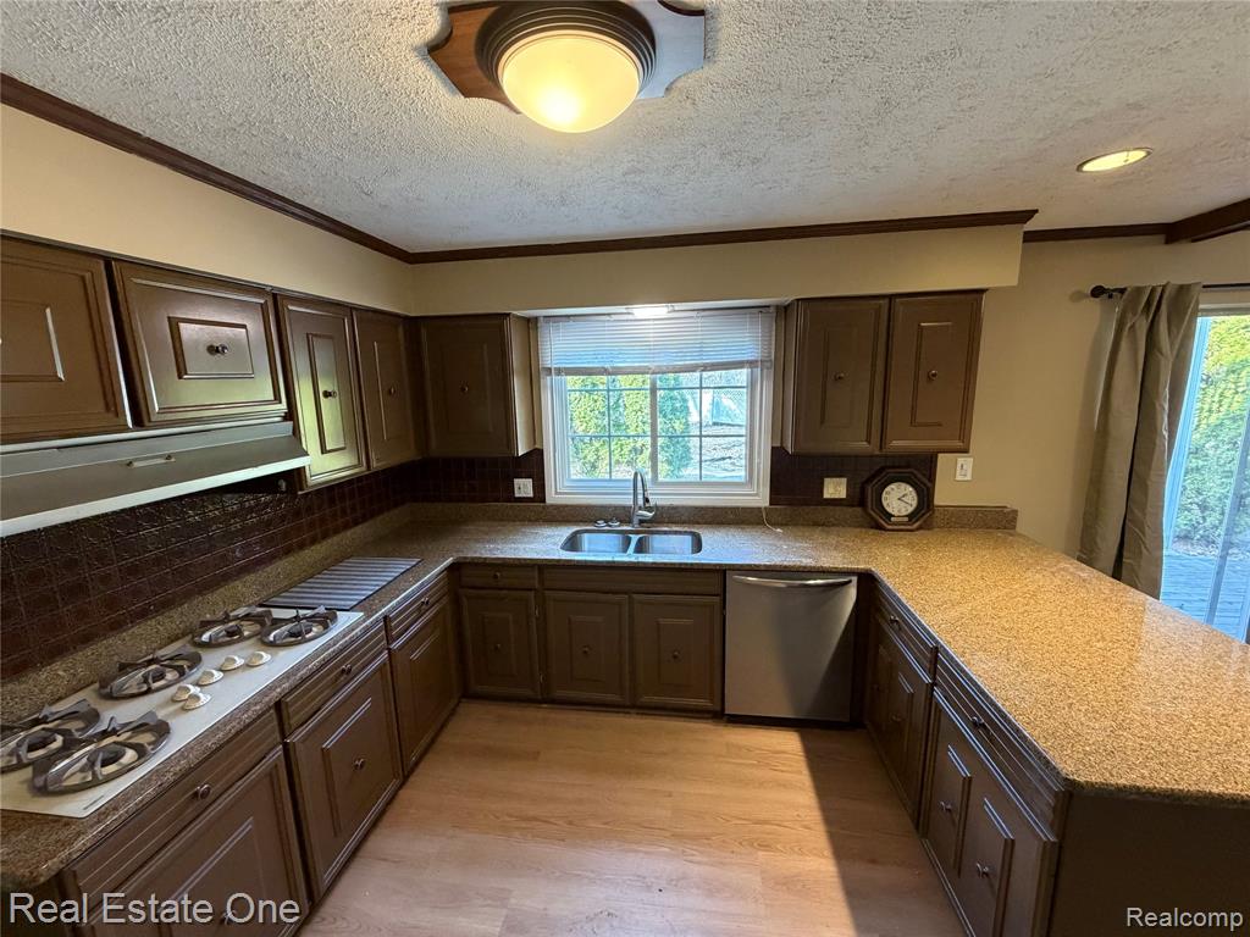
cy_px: 468
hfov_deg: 102.1
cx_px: 625
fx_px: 506
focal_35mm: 14
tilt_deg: -9.0
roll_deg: +2.1
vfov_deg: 85.7
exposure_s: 1/60
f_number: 2.2
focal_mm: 2.22
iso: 500
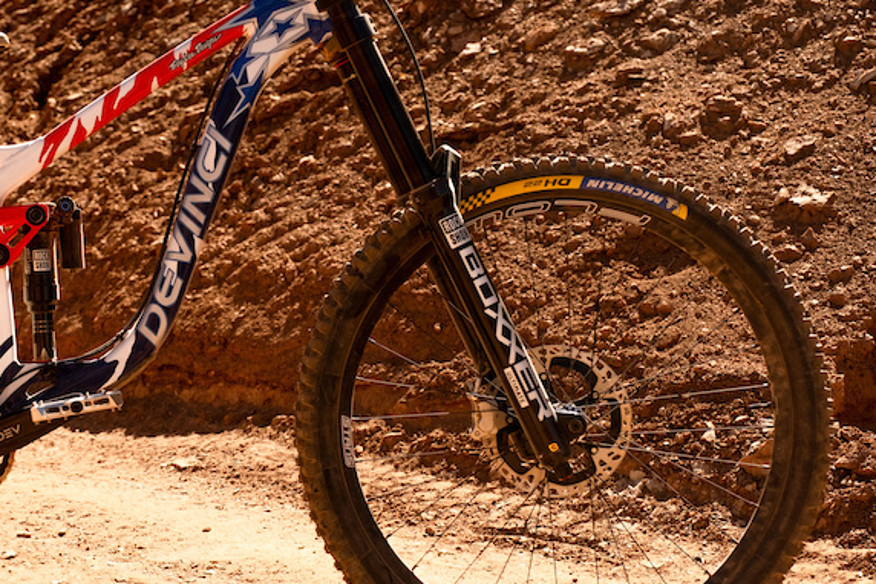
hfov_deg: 23.1
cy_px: 306
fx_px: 2092
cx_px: 103
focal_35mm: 86
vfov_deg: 15.9
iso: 250
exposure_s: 1/2500
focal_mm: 32.1
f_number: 3.6
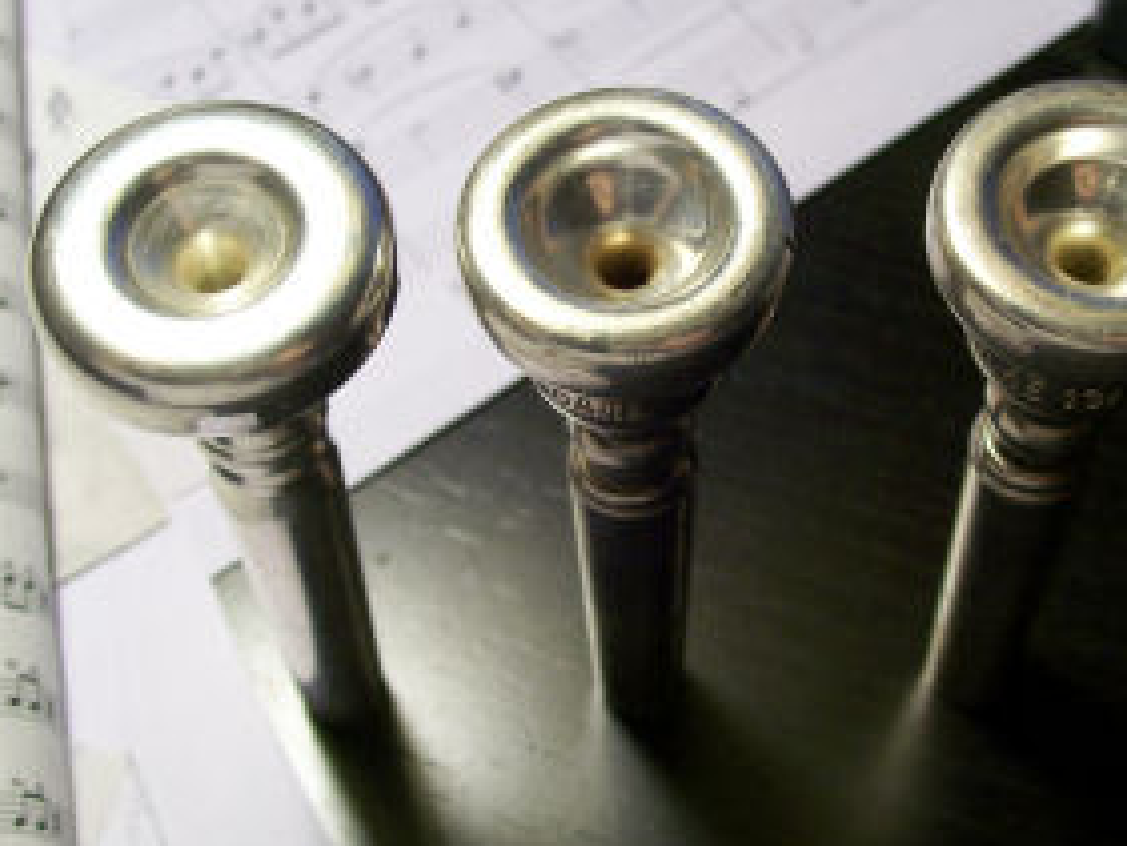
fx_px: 2085
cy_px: 373
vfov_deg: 22.9
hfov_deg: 30.2
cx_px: 622
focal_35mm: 64
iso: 80
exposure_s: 1/42.4
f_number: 3
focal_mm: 7.6
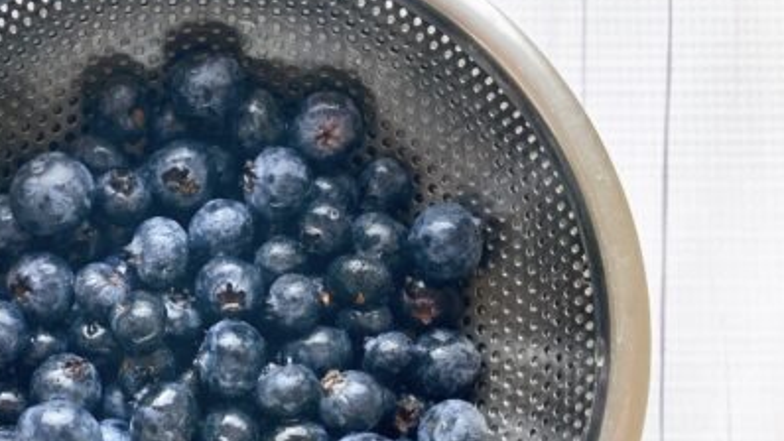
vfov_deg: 25.5
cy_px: 352
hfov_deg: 43.2
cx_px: 199
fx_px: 956
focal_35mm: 46
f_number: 1.8
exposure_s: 1/100
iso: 64
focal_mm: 3.99
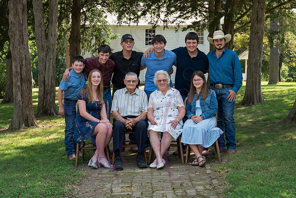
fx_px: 485
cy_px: 99
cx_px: 148
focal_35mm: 59
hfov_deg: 33.9
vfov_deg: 23.0
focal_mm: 59
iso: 400
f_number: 8
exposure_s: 1/125
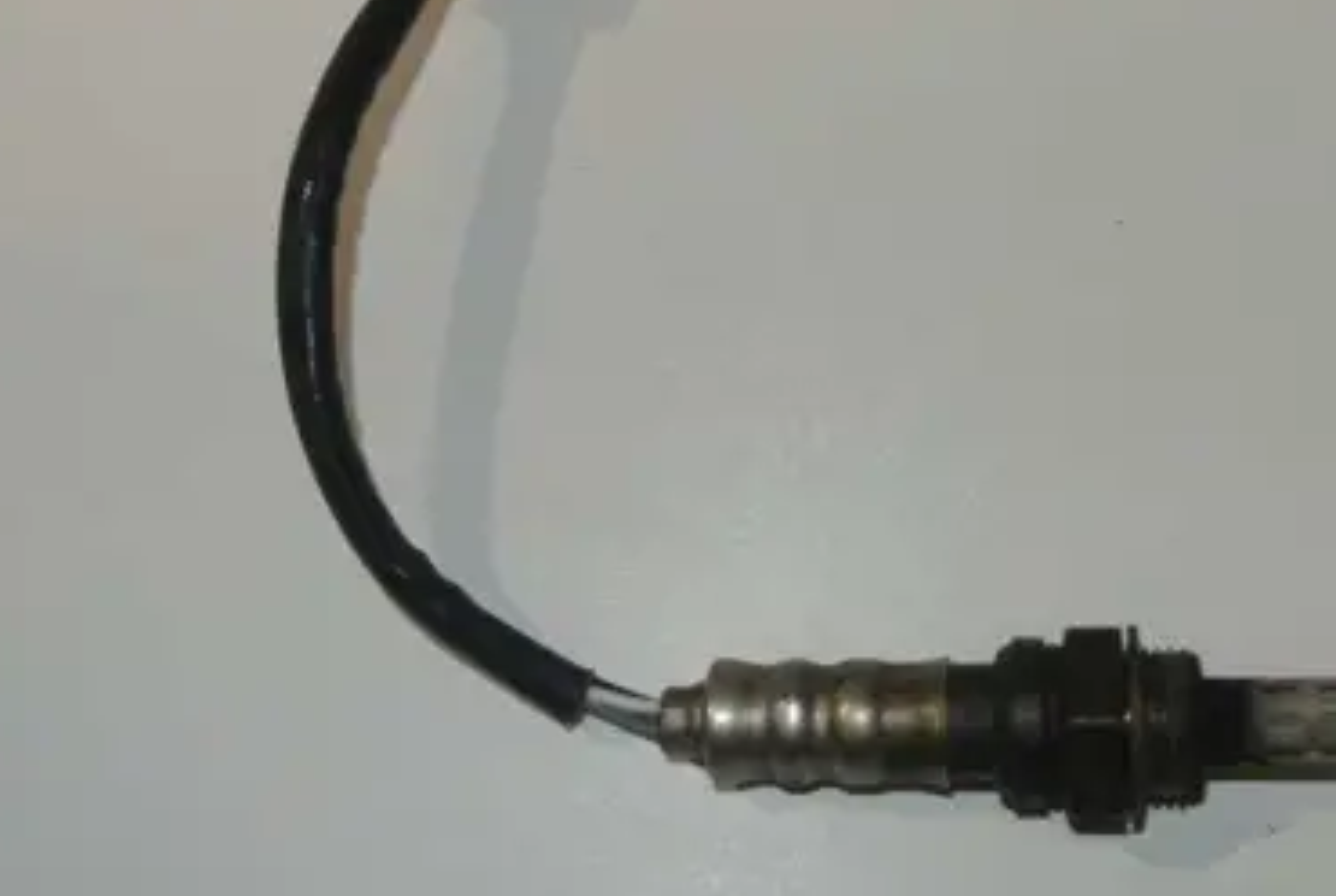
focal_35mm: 64
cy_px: 332
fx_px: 2379
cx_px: 939
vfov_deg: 21.3
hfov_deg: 31.0
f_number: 4.2
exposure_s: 1/60
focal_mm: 16.3
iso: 200
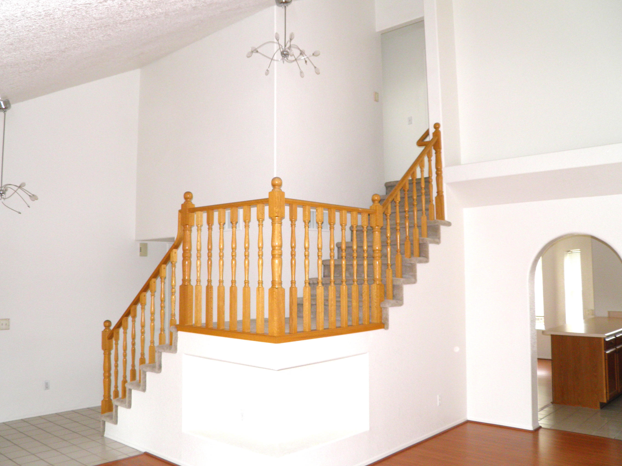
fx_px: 557
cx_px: 290
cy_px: 214
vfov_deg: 45.4
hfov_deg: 58.3
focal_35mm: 31
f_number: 2.8
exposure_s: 1/30
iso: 100
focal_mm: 4.9
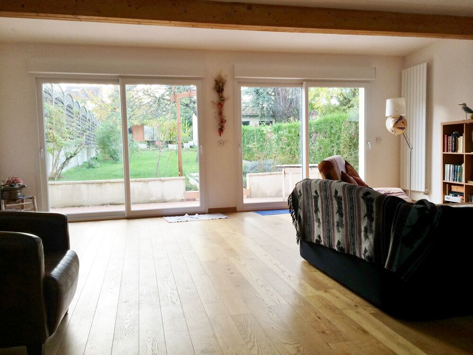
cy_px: 178
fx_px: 410
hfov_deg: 60.0
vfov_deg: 46.8
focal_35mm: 30
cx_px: 236
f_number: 2.2
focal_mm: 4.12
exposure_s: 1/33
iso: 40
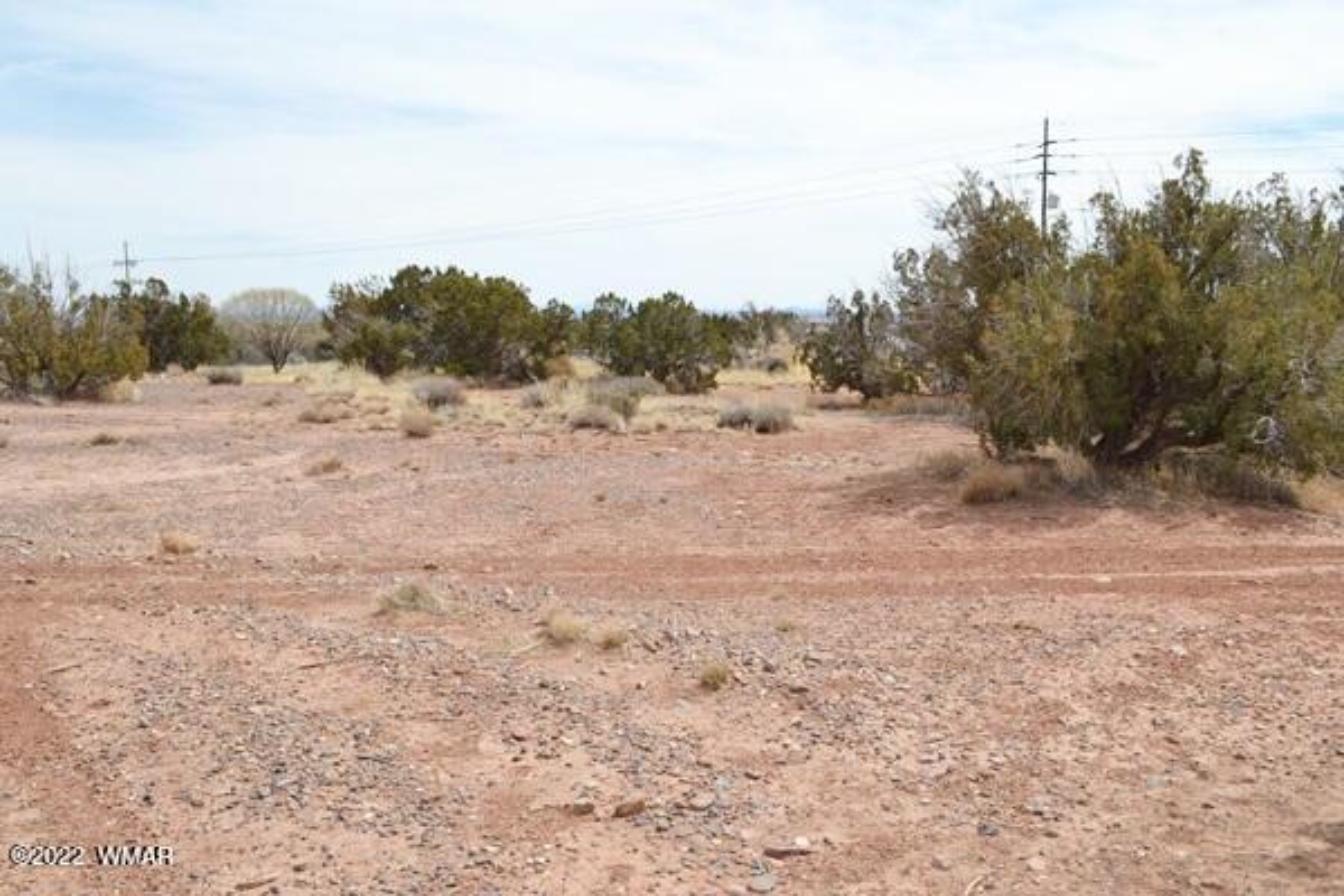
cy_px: 448
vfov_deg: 43.6
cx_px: 672
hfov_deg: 61.9
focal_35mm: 30
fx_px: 1120
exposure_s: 1/200
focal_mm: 20
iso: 100
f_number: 10
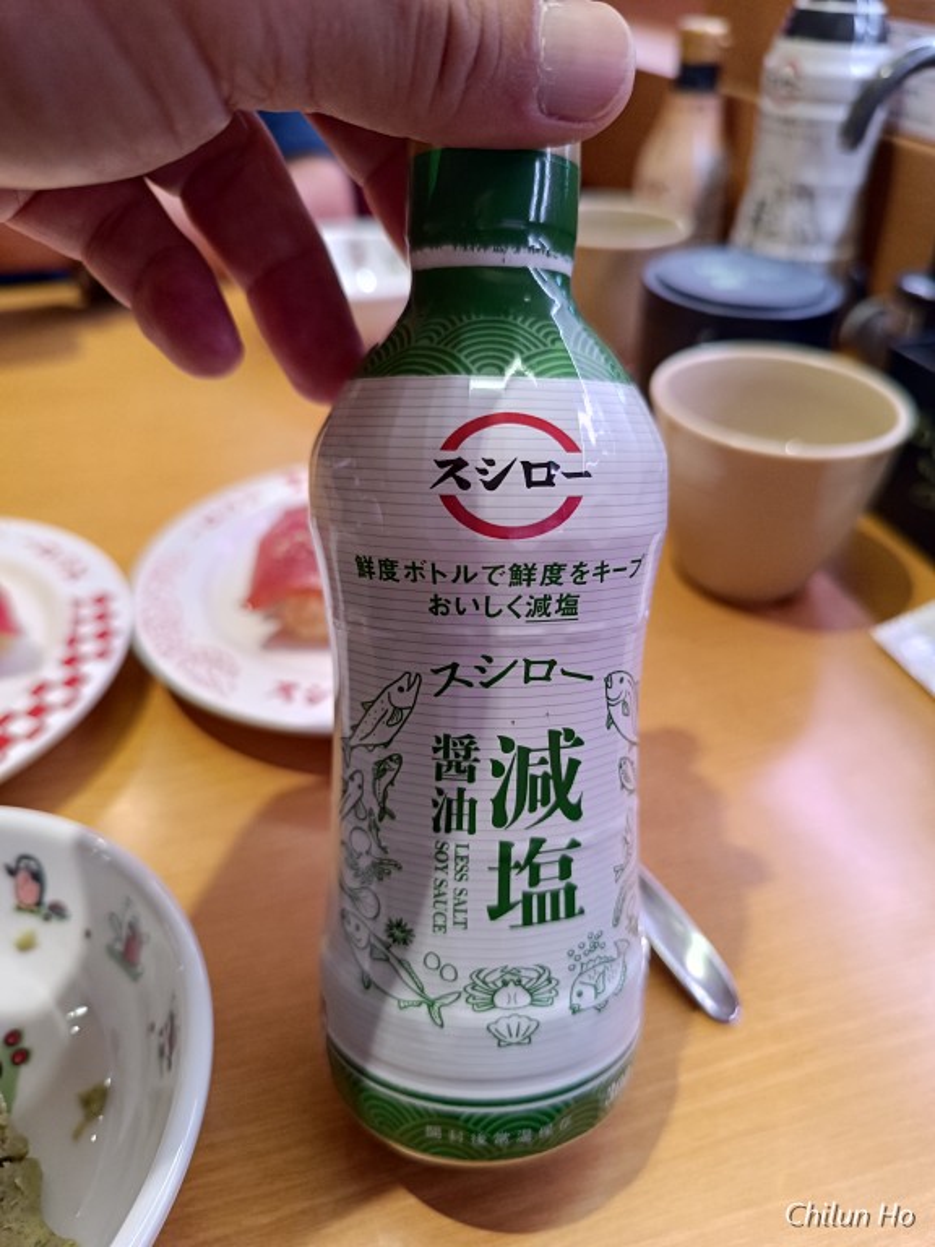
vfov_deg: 71.6
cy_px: 624
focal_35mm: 24
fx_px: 864
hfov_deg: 56.8
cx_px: 468
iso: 509
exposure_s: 1/100
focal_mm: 6.14
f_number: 1.65
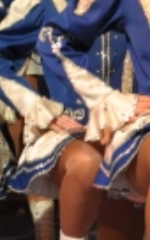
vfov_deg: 8.3
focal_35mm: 251
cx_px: -238
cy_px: 40
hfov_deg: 5.0
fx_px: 1642
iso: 1600
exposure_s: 1/125
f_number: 5.6
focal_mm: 28
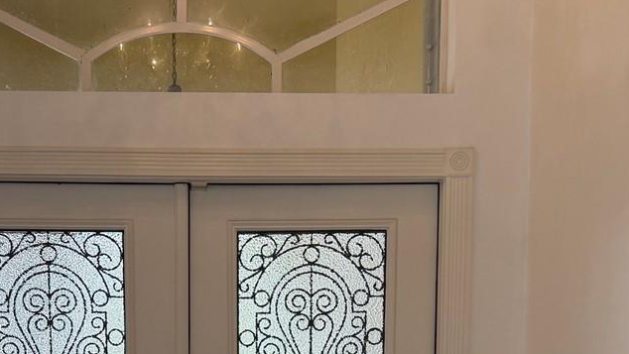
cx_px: 202
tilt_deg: -6.5
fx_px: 1101
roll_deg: +0.8
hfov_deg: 31.6
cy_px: 564
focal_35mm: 66
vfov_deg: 16.3
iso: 100
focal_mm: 6.76
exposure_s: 1/589
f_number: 1.78
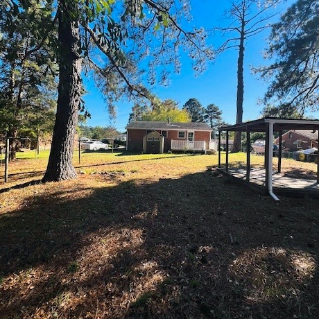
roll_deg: -2.6
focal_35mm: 16
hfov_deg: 87.4
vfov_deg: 87.2
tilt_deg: -0.9
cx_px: 155
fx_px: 167
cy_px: 146
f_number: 1.8
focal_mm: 1.57
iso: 32
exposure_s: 1/686
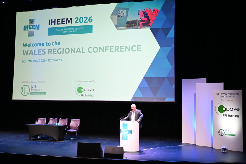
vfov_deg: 34.2
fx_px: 267
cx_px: 123
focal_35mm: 39
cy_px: 82
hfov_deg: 49.5
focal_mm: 39
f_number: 2.8
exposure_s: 1/200
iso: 800
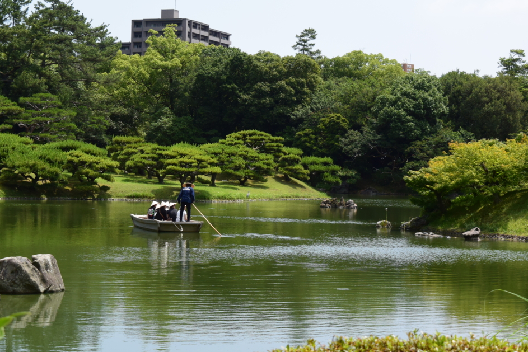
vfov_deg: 15.5
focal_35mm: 88
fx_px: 1291
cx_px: 246
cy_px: 169
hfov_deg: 23.1
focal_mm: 30
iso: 160
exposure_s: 1/400
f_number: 5.6
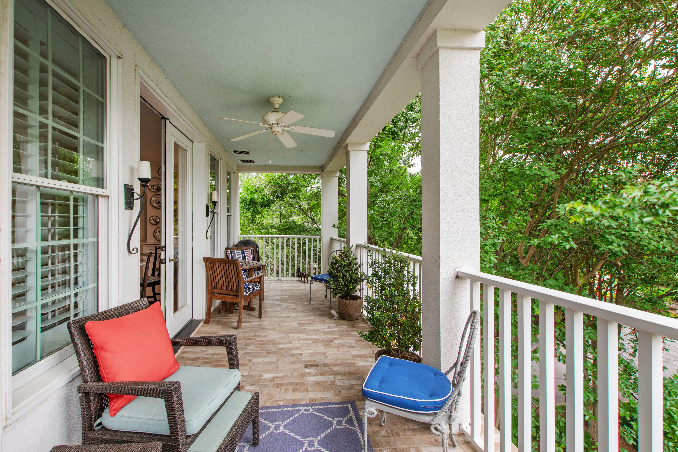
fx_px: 282
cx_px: 339
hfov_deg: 100.4
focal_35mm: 15
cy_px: 226
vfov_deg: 77.3
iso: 100
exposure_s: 1/13
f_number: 8
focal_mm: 10
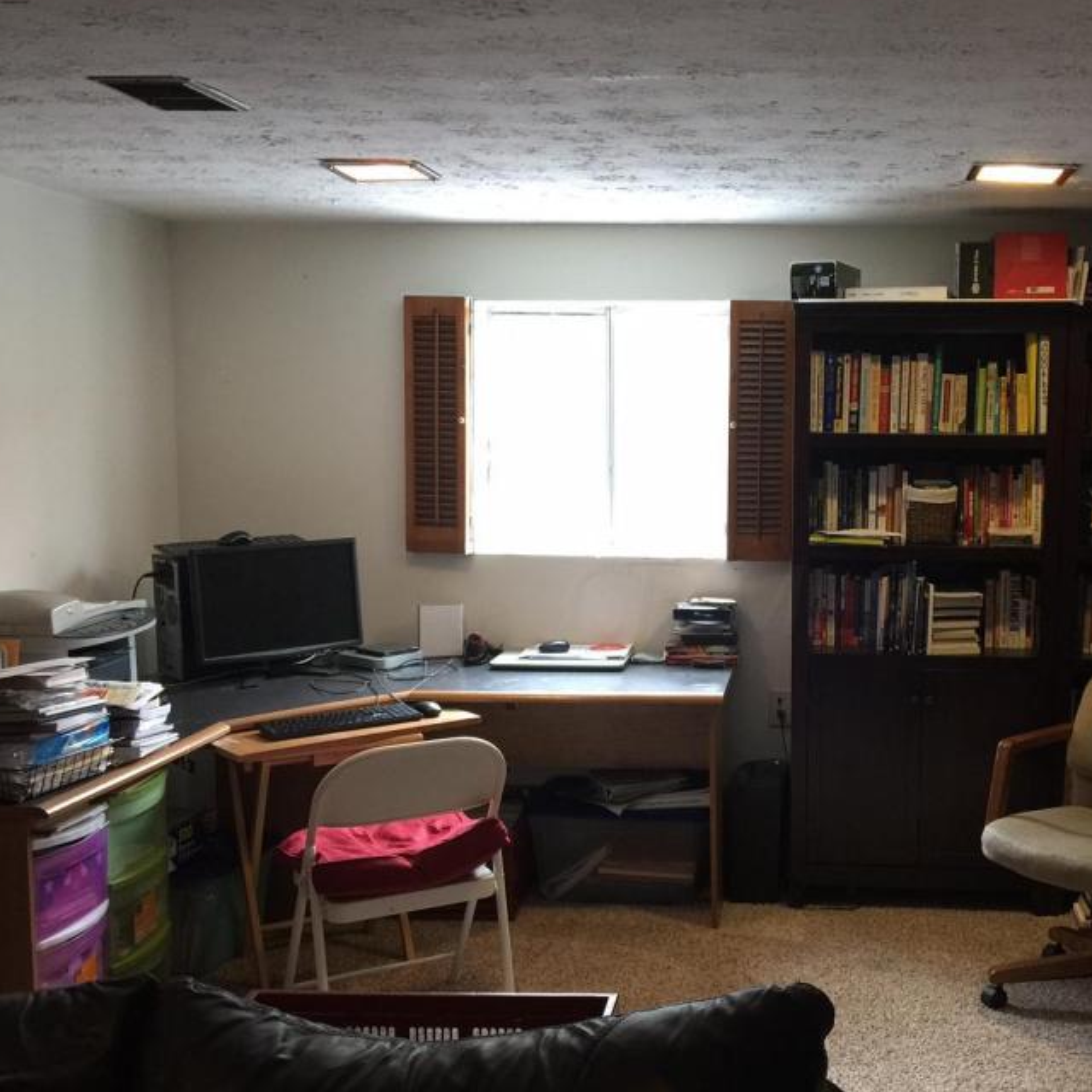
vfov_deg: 40.9
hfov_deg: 40.4
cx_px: 737
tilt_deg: -7.4
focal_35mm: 41
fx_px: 1463
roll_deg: -0.3
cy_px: 601
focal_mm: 4.15
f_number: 2.2
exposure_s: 1/15
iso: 80
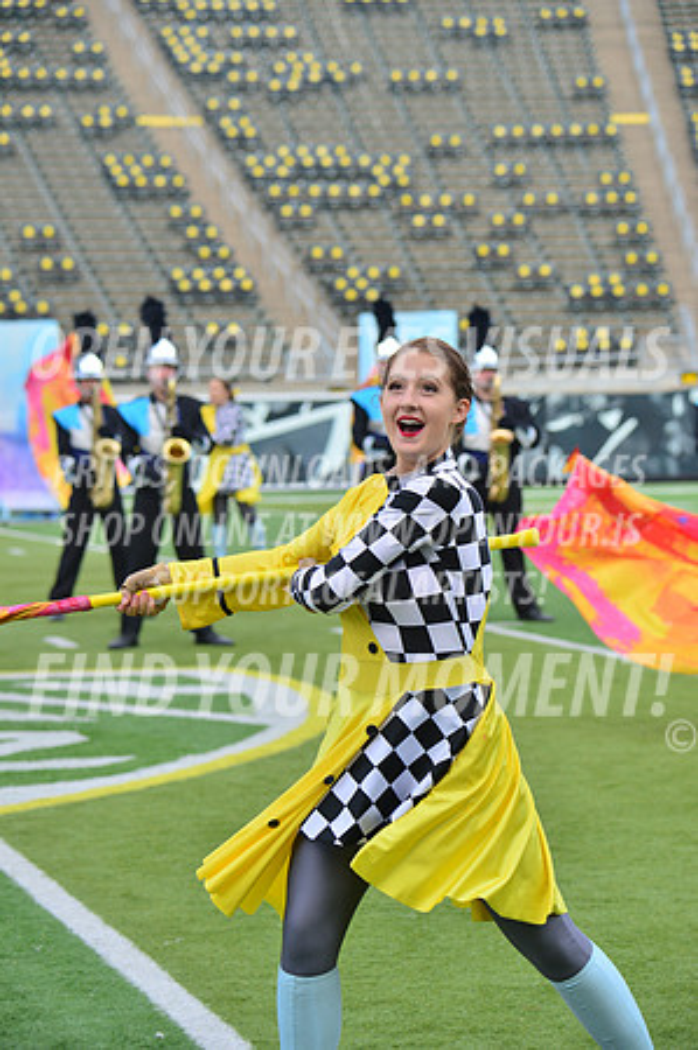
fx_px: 3381
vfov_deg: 17.7
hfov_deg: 11.8
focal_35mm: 116
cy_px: 525
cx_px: 349
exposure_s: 1/800
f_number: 5.6
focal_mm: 116
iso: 200
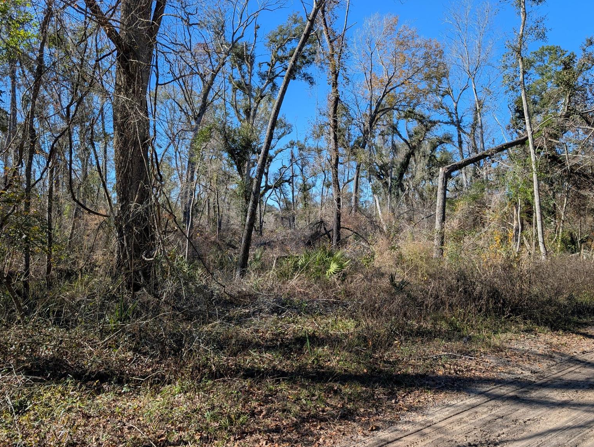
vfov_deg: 55.0
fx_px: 430
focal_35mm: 25
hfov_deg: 69.3
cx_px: 288
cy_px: 225
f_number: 1.68
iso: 20
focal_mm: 6.9
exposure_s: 1/604
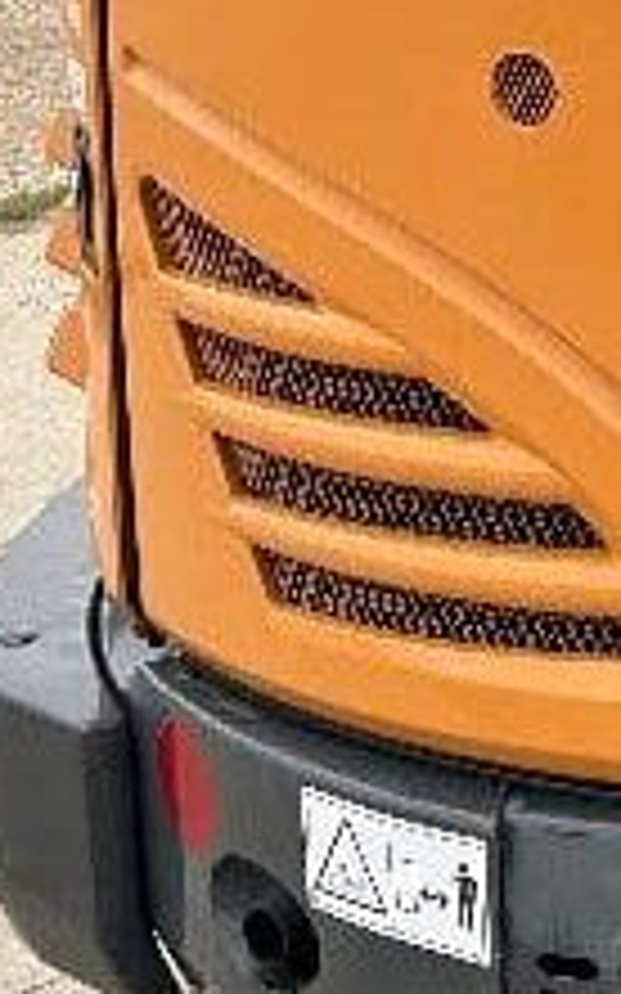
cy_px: 45
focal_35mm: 112
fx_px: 3035
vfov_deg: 18.2
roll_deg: -0.1
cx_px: 1096
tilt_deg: -12.0
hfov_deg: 11.0
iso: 50
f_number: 1.5
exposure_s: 1/1488
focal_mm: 5.7
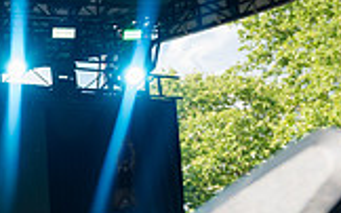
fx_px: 817
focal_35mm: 88
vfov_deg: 14.2
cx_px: -147
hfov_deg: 20.6
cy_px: 273
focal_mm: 24
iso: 400
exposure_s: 1/500
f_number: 4
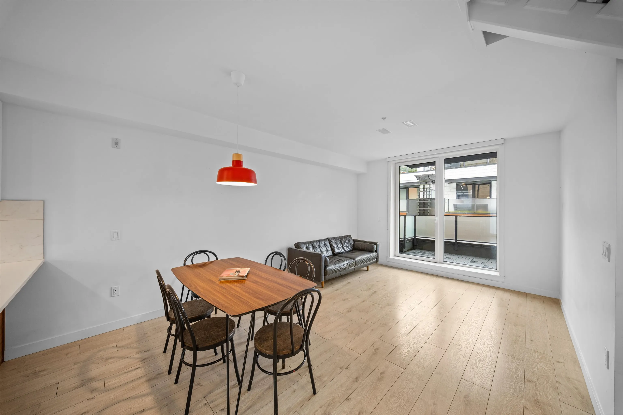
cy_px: 208
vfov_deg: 90.0
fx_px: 208
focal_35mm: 12
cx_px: 312
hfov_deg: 112.6
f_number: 7.1
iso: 400
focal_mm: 12
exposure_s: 1/25
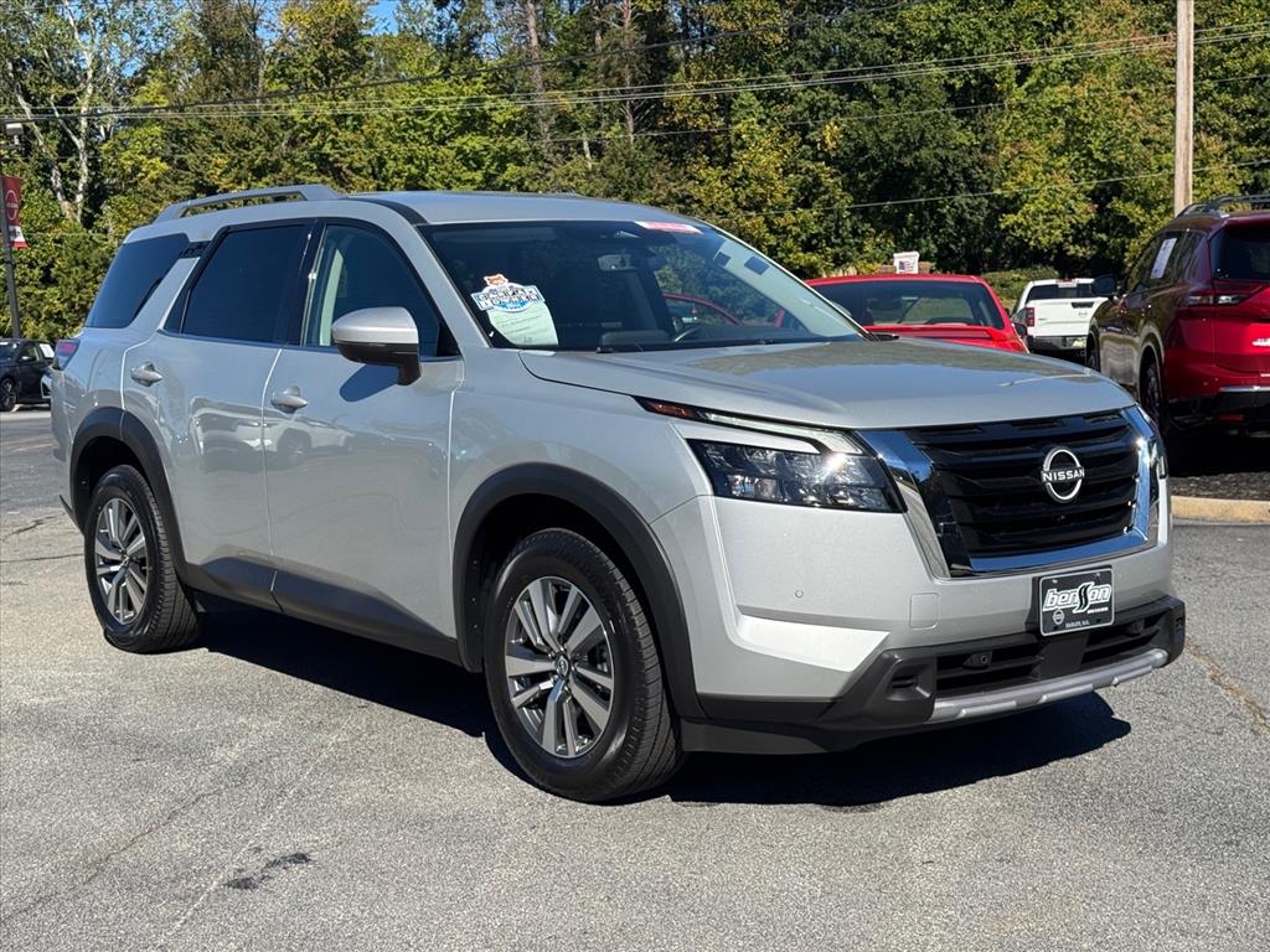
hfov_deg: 39.7
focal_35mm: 48
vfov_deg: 30.3
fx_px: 1761
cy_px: 476
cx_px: 635
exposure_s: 1/4049
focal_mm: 6.76
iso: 64
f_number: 1.78
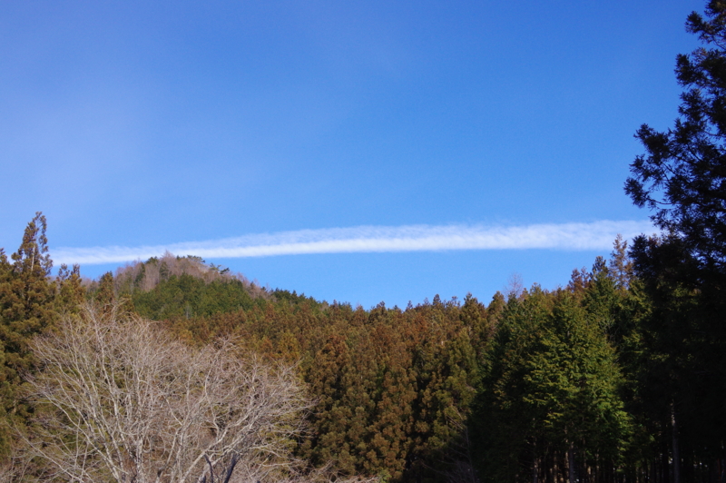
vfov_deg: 25.9
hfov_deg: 38.2
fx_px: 1048
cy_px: 242
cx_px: 363
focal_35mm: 52
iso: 400
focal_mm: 35
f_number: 4
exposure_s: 1/3200
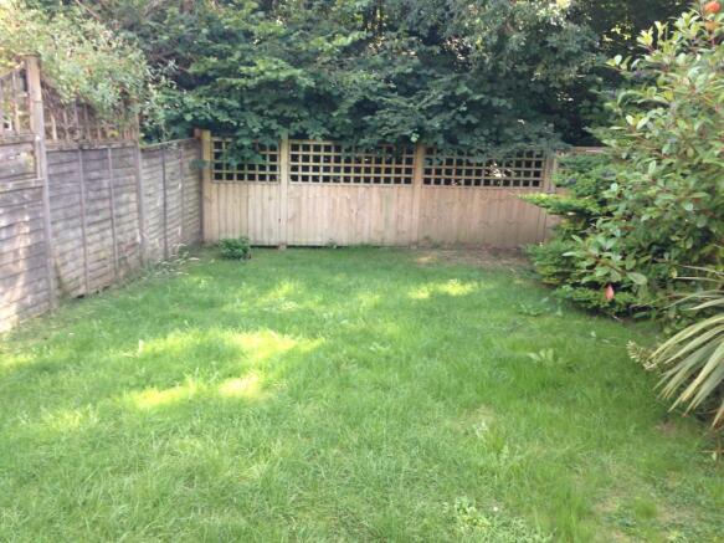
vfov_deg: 42.9
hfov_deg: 55.4
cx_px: 362
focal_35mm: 33
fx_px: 690
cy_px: 272
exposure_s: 1/60
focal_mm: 4.13
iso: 64
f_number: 2.4
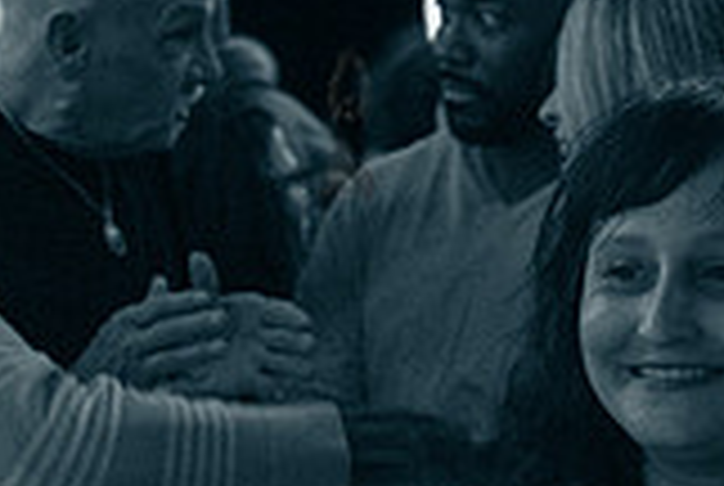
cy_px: 556
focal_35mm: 126
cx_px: 346
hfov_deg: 16.2
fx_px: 2539
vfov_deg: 10.8
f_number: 3.5
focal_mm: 35
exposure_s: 1/125
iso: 8000
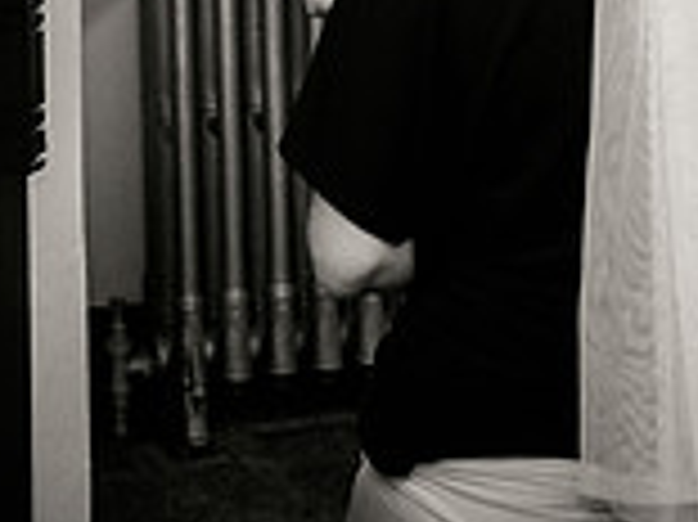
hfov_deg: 14.4
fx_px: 2760
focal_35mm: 137
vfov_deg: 10.3
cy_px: -335
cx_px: 171
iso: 2000
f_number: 3.5
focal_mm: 38
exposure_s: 1/200
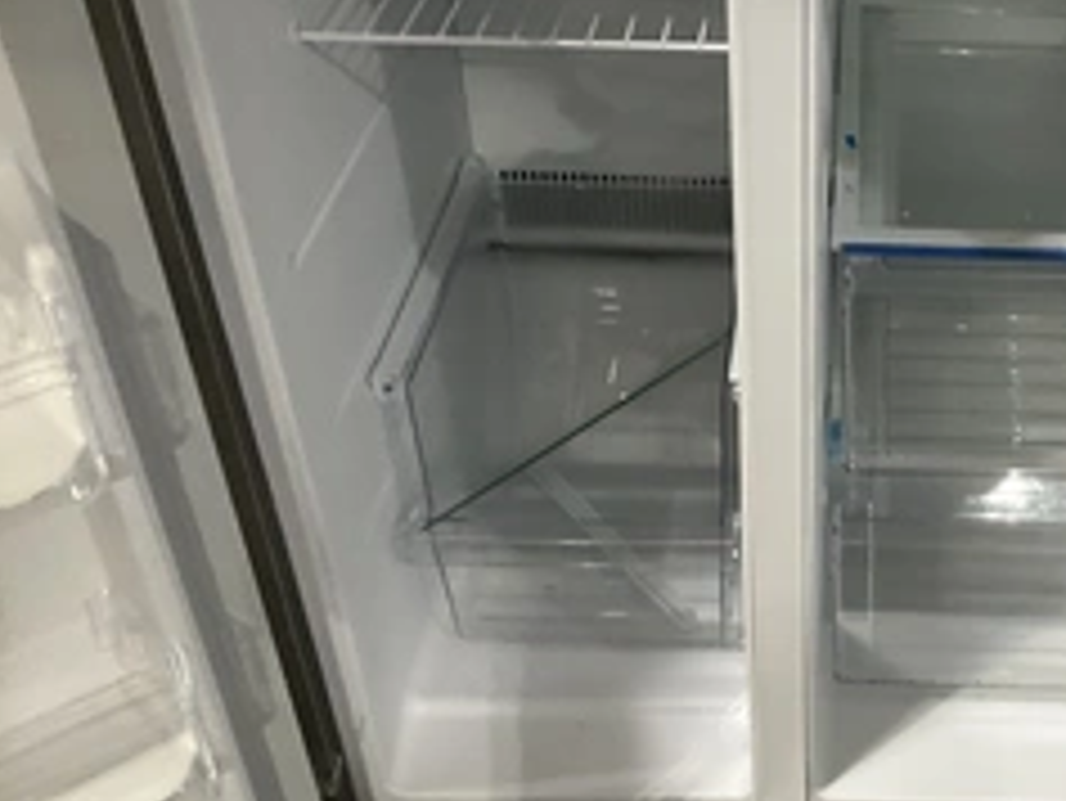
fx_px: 1510
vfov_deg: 29.7
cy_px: 374
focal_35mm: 49
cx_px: 882
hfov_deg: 37.2
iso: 250
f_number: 1.8
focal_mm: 3
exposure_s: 1/60
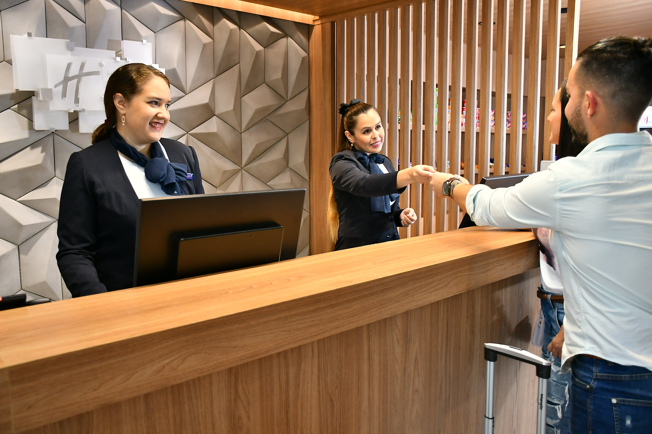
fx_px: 543
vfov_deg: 43.6
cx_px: 326
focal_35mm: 30
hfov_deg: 61.9
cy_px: 217
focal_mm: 20
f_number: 3.5
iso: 800
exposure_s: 1/60
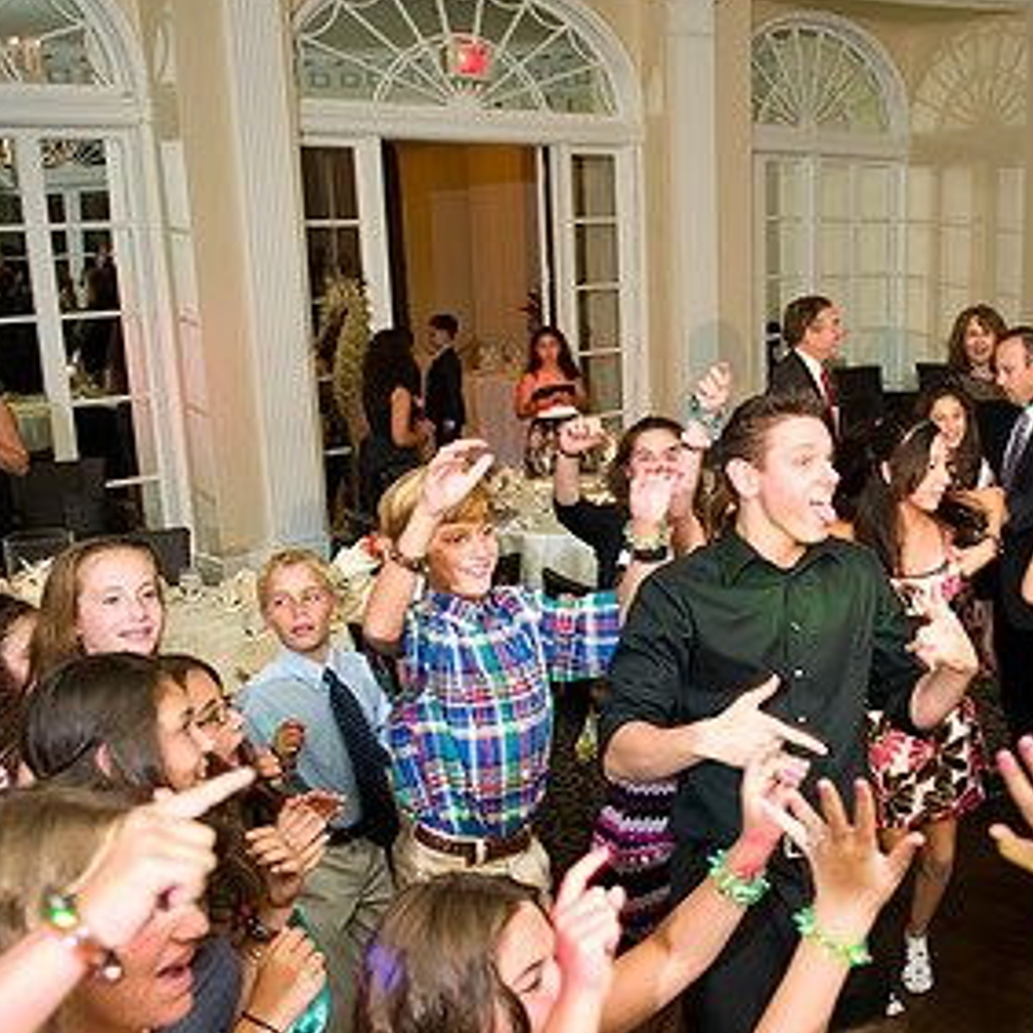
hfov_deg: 38.8
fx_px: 1418
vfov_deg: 39.9
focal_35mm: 42
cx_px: 799
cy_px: 597
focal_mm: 24
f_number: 3.2
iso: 1600
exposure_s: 1/125
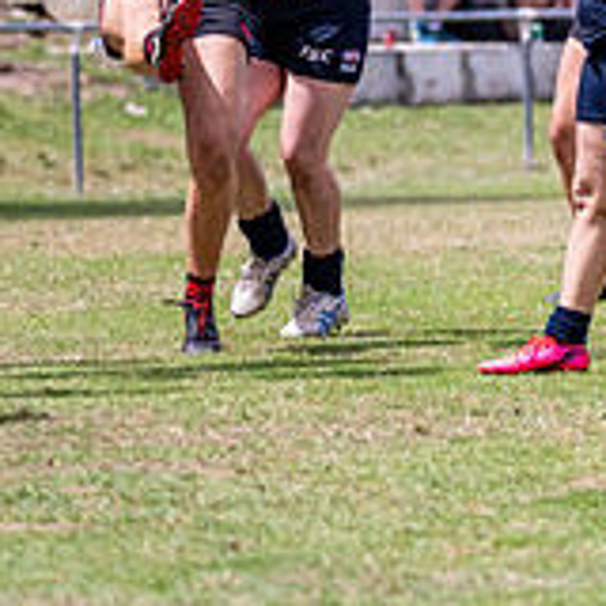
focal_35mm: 683
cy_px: -118
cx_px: 909
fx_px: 13528
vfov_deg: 2.6
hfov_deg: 2.6
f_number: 6.3
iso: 800
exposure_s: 1/2500
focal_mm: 210
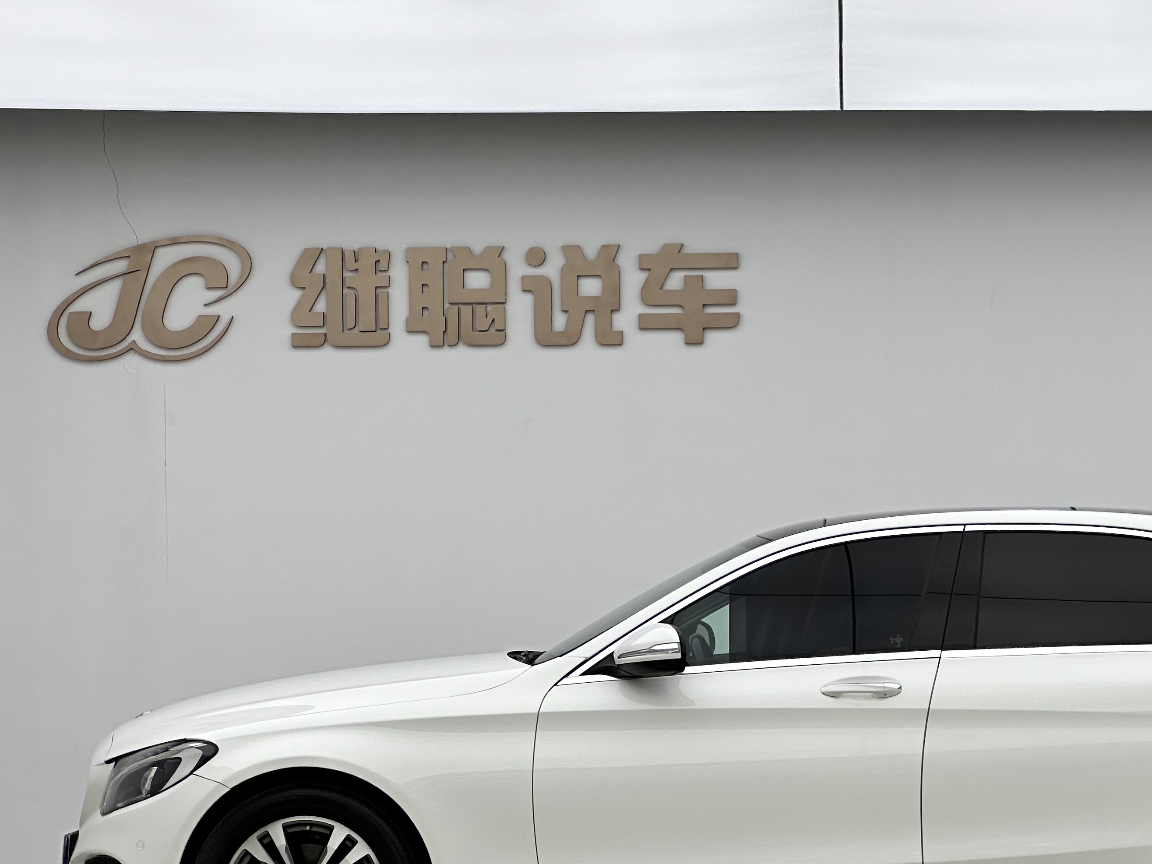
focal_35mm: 118
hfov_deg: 16.6
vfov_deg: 12.6
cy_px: 418
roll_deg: +0.3
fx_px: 3927
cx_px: 854
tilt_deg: +2.7
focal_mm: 9
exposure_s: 1/160
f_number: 2.8
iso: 32
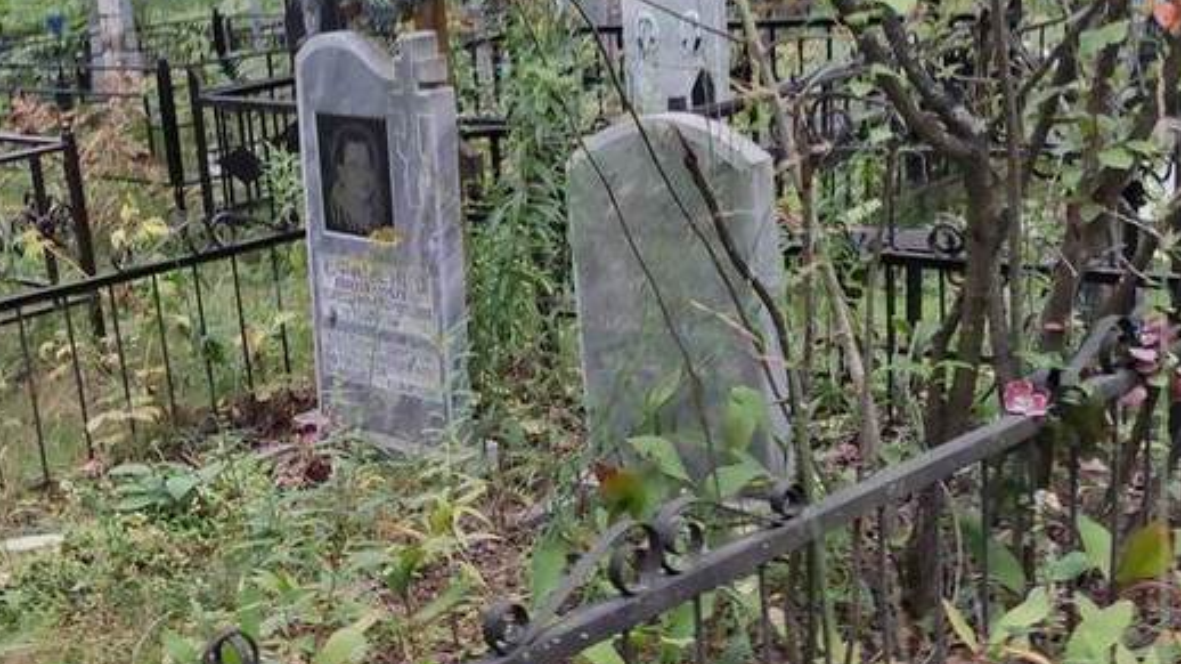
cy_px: 406
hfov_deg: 36.8
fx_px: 1753
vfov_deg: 21.4
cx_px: 388
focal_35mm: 56
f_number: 1.75
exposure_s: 1/60
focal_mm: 4.77
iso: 181
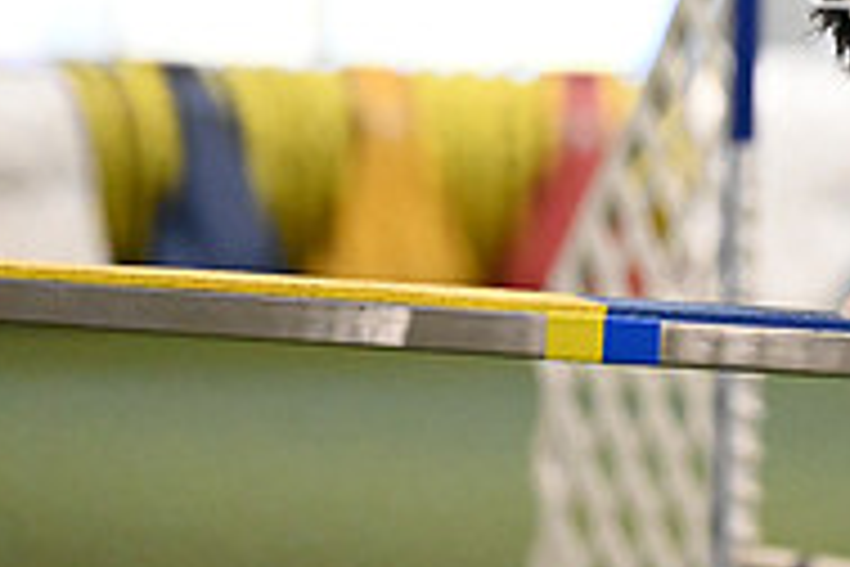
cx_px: 944
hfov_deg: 3.4
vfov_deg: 2.2
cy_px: -261
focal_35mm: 614
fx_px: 14496
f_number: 3.2
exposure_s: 1/800
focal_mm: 200
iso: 12800
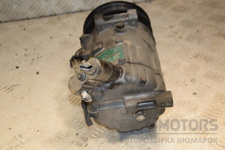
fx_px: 487
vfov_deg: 17.5
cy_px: 75
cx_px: 112
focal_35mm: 78
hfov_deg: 26.0
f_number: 6.3
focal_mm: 52
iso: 800
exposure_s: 1/200
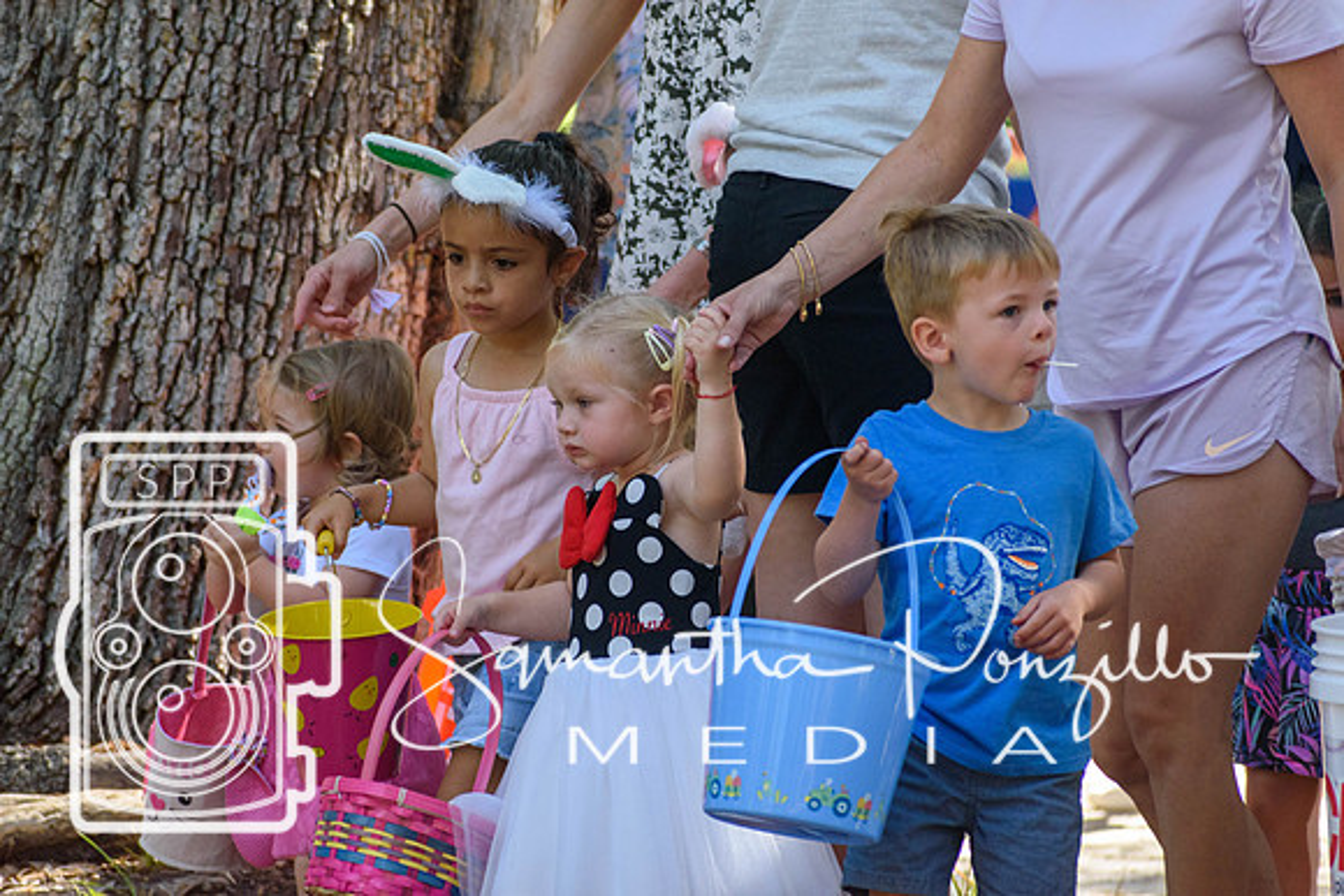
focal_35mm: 390
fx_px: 14563
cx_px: 672
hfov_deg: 5.3
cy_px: 448
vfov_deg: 3.5
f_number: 6
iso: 1000
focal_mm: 260
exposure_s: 1/500
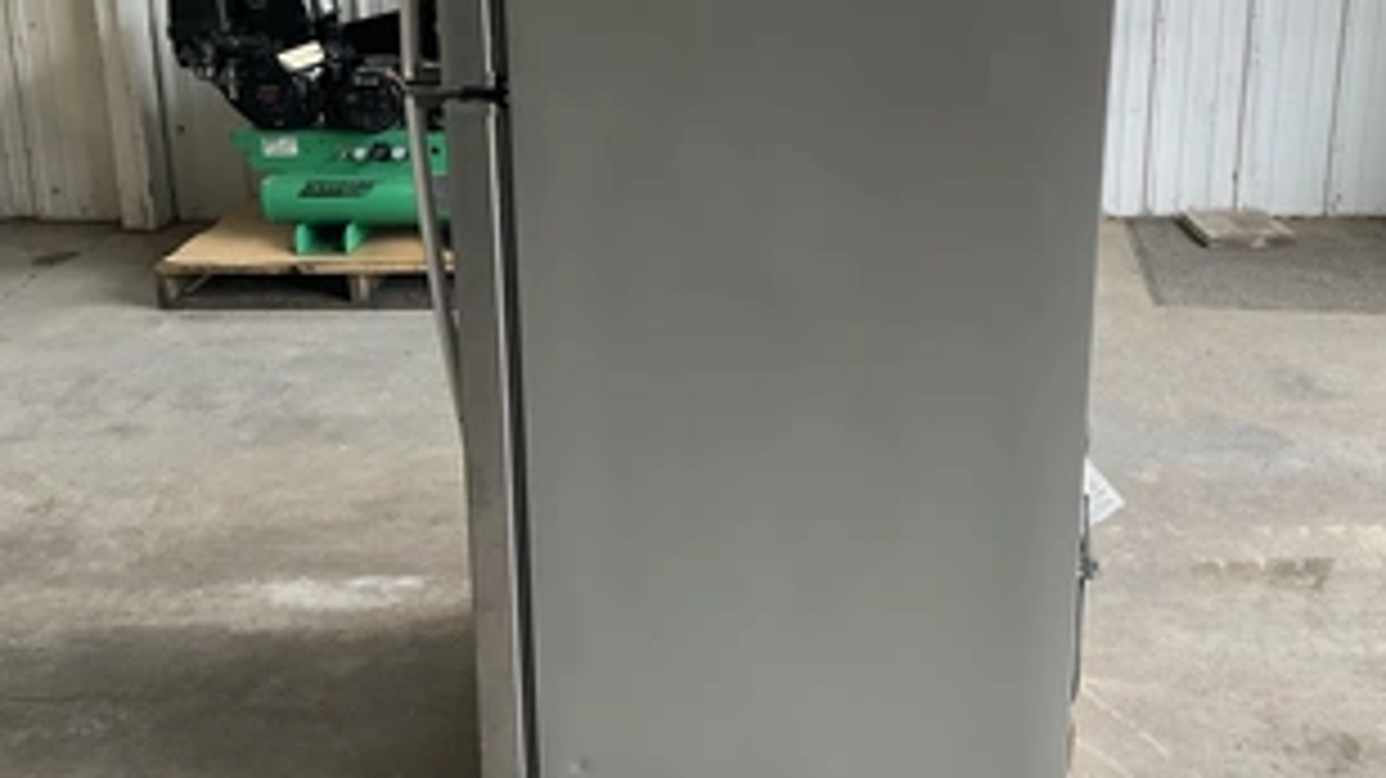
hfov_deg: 49.3
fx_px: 1506
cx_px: 792
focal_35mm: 41
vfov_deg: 28.6
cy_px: 207
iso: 40
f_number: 1.8
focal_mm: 3
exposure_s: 1/122
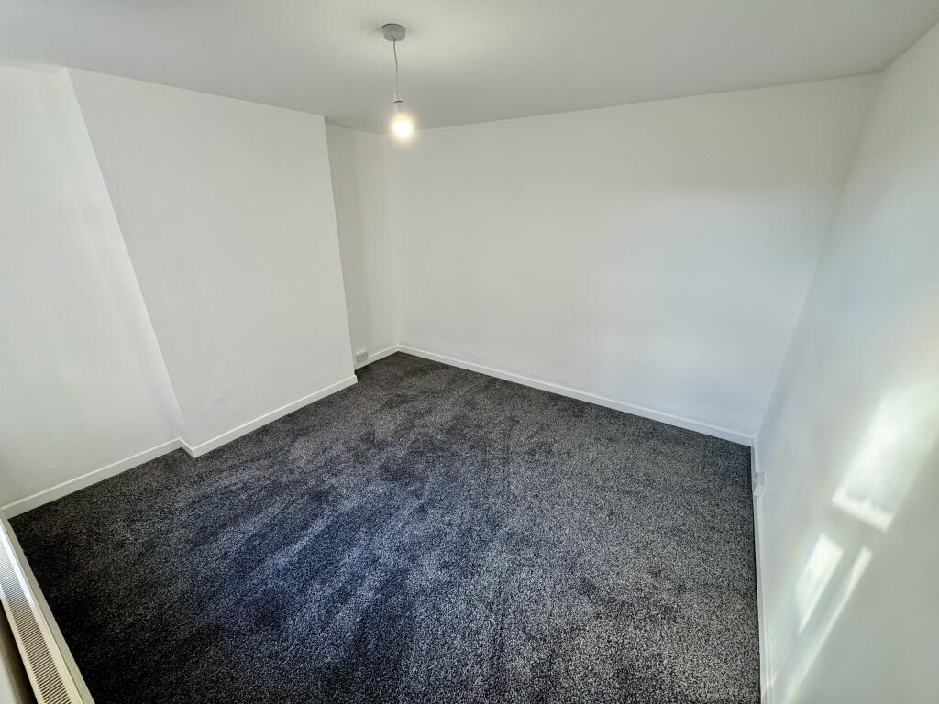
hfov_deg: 102.1
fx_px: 380
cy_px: 352
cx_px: 470
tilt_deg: -21.3
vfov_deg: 85.7
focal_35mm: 14
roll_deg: +0.4
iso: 160
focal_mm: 2.22
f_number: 2.2
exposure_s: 1/100
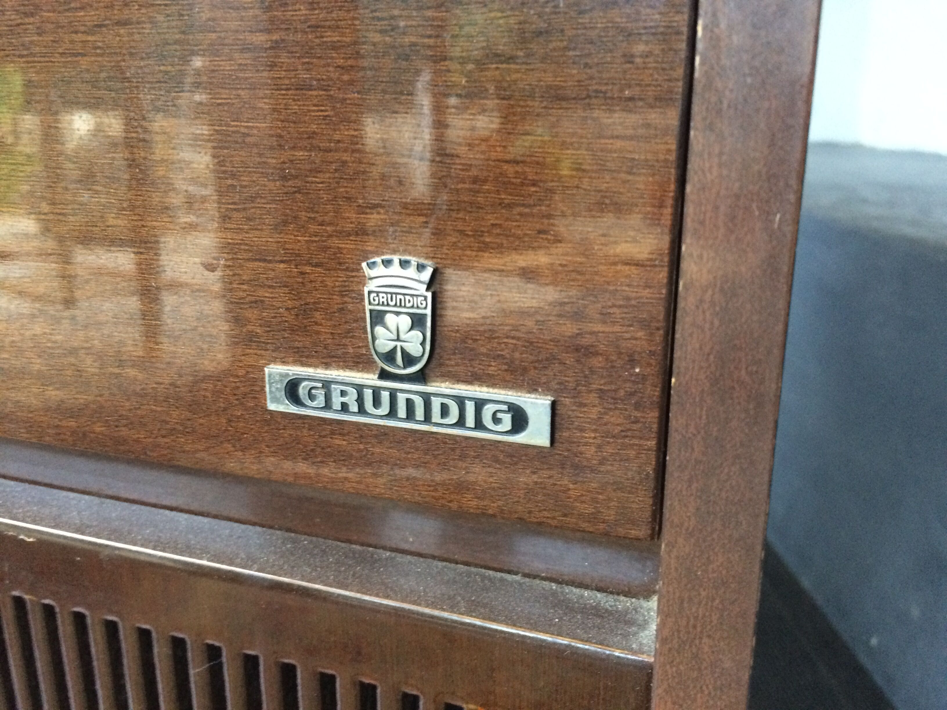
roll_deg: +1.2
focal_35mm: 29
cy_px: 355
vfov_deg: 48.2
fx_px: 793
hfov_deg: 61.7
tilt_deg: -14.9
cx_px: 474
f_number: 2.2
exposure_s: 1/17
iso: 250
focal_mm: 4.15
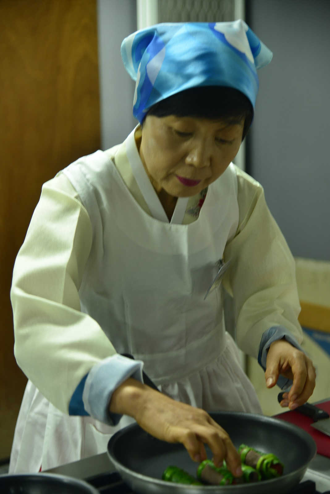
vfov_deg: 28.8
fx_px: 962
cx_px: 165
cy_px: 247
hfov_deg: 19.5
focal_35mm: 70
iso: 800
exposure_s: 1/30
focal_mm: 70
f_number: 4
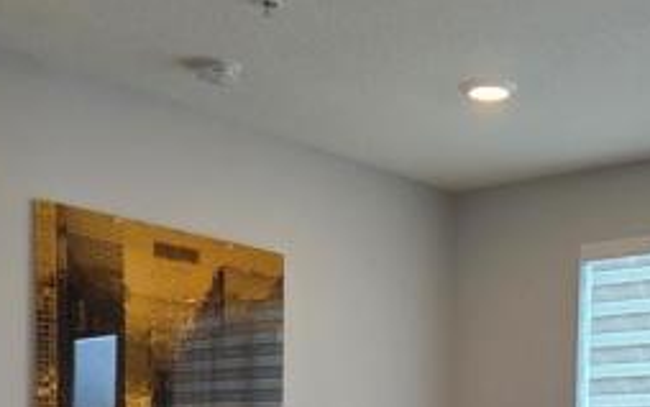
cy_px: 525
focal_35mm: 69
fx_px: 1223
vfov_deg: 17.7
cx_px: 494
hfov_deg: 29.3
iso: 80
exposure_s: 1/120
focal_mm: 6.3
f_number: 1.7
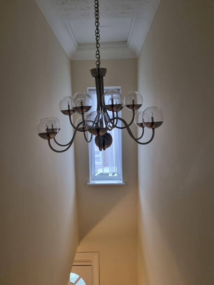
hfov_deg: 53.1
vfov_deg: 67.3
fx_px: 214
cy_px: 142
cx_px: 107
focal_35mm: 26
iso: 200
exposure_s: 1/50
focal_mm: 5.4
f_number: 1.8
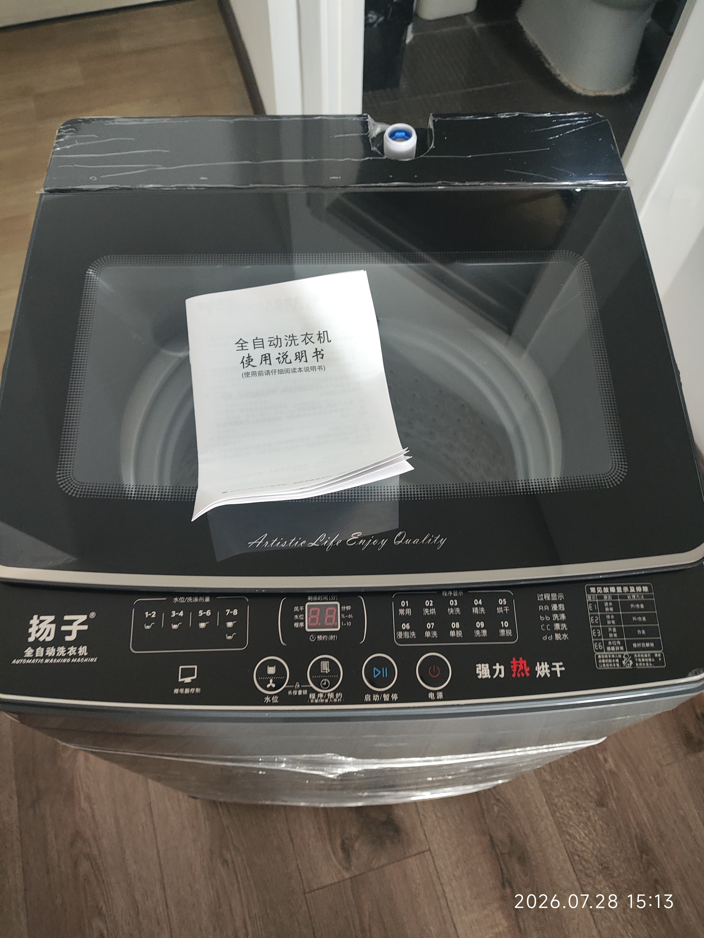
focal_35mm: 24
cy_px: 469
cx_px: 352
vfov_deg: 71.6
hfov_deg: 56.9
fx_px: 650
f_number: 1.8
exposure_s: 1/25
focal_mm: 4.68
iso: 1014
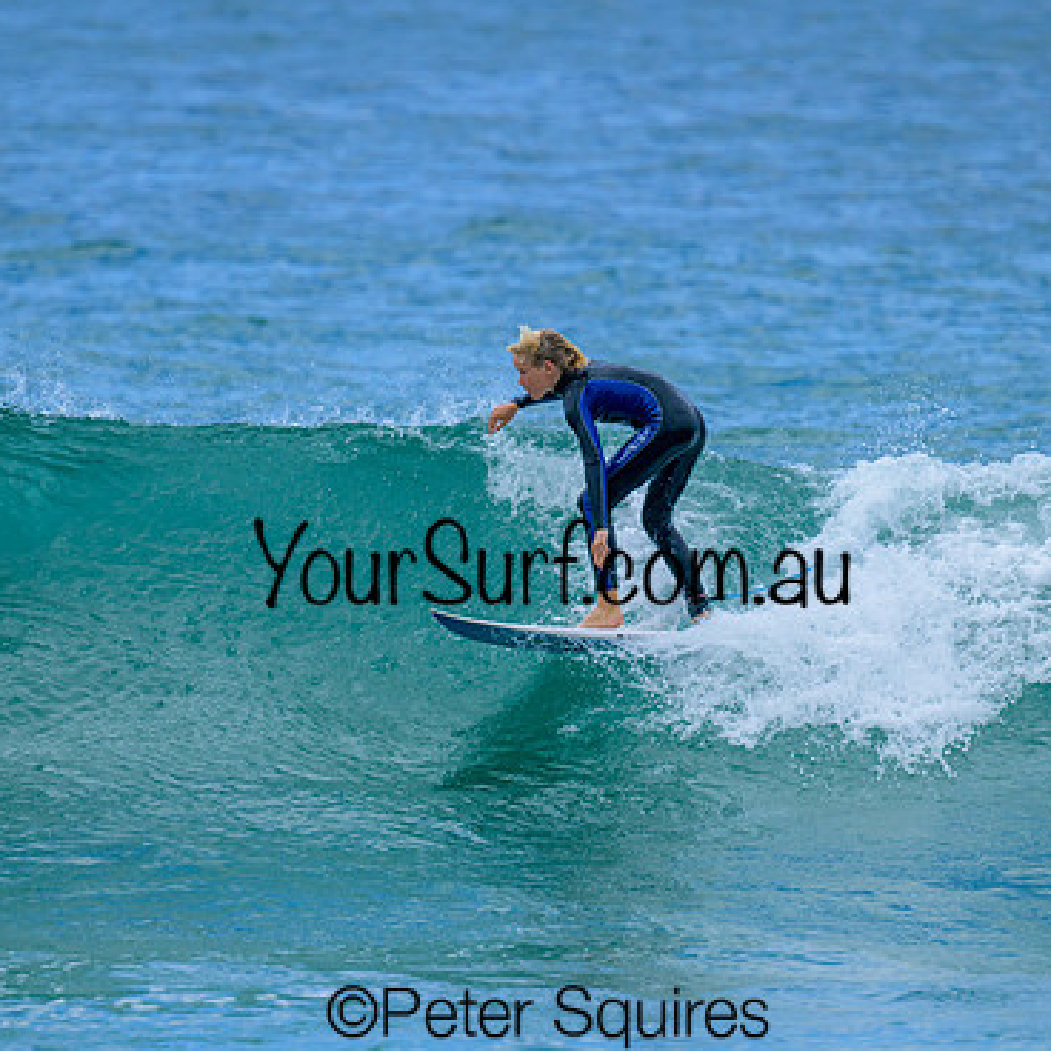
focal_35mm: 751
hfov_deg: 2.3
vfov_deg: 2.3
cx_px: 548
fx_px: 25797
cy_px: 538
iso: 450
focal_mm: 560
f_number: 8
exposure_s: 1/2000
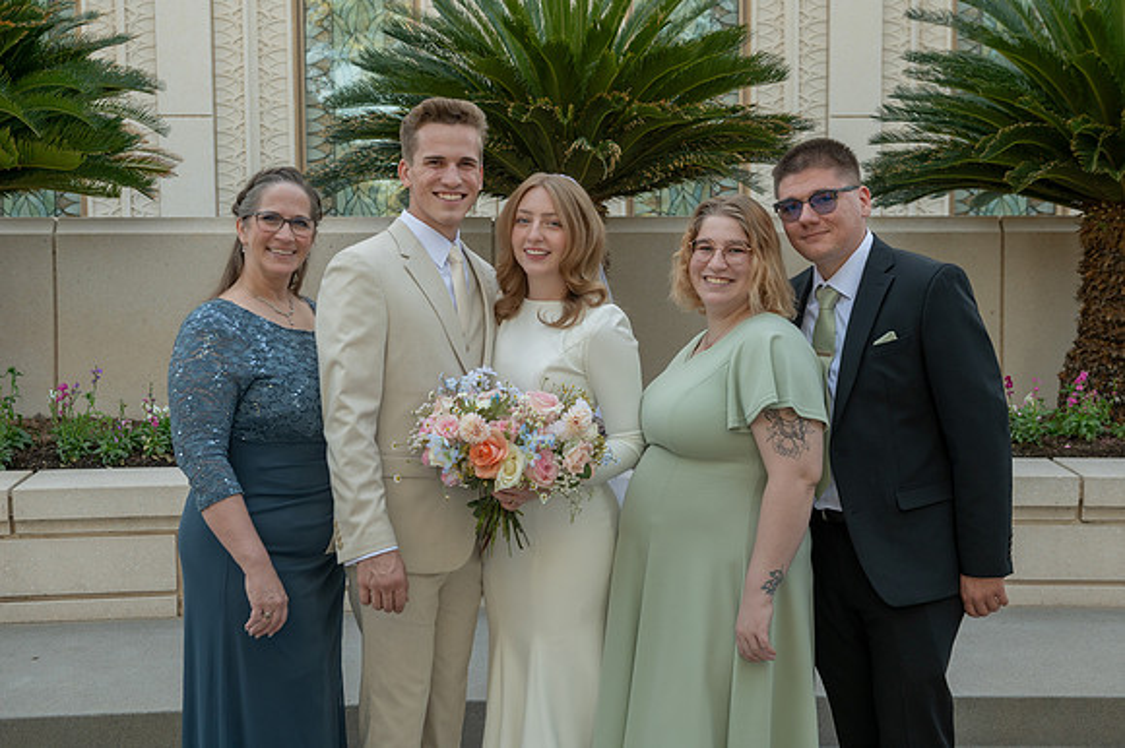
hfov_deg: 43.6
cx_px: 562
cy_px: 374
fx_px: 1405
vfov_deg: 29.8
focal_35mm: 45
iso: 500
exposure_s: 1/160
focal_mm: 45
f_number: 7.1
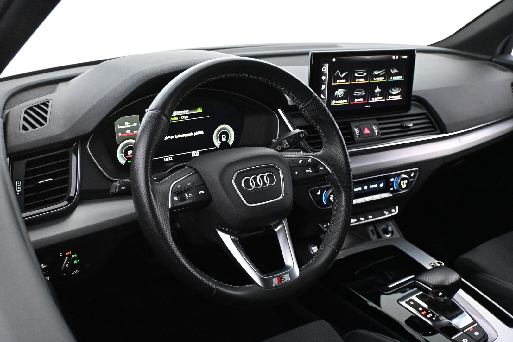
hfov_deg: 52.2
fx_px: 524
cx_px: 256
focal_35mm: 37
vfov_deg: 36.2
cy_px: 171
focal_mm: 24.5
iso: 7200
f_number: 4.2
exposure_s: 1/60
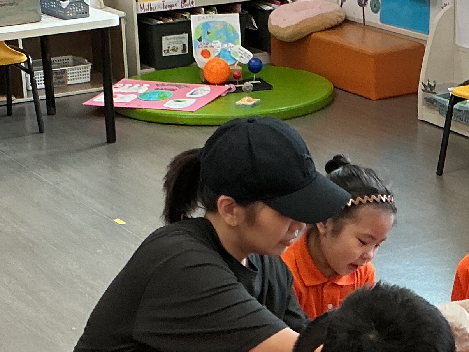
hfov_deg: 20.2
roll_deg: +1.8
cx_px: 314
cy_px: 219
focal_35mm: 97
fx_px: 1314
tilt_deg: -19.7
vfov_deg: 15.2
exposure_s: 1/50
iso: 100
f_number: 1.8
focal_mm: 3
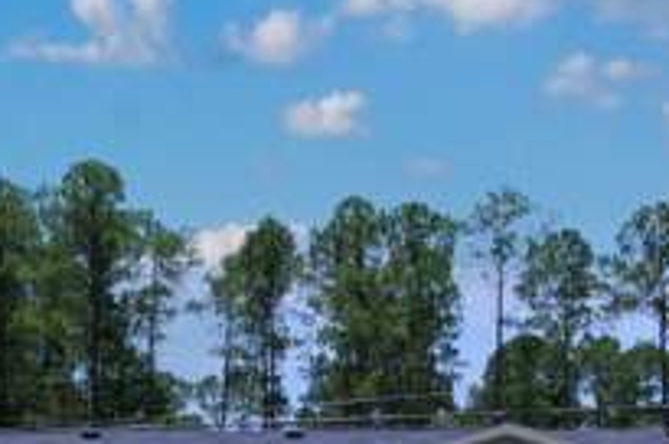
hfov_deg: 23.6
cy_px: 535
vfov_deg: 15.3
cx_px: 401
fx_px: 1596
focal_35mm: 86
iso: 100
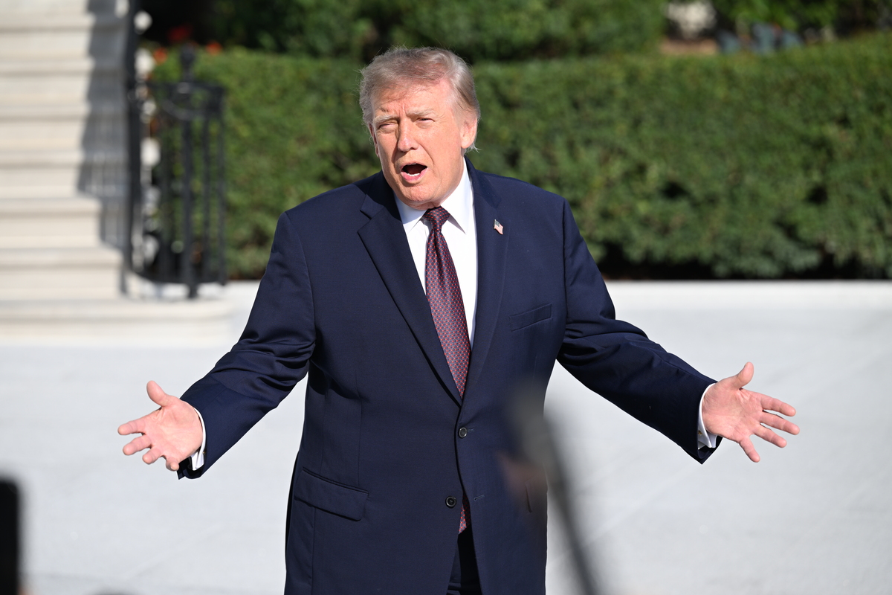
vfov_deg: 9.8
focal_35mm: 140
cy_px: 298
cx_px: 446
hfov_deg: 14.7
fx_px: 3469
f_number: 4
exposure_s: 1/1000
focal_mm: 140
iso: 100
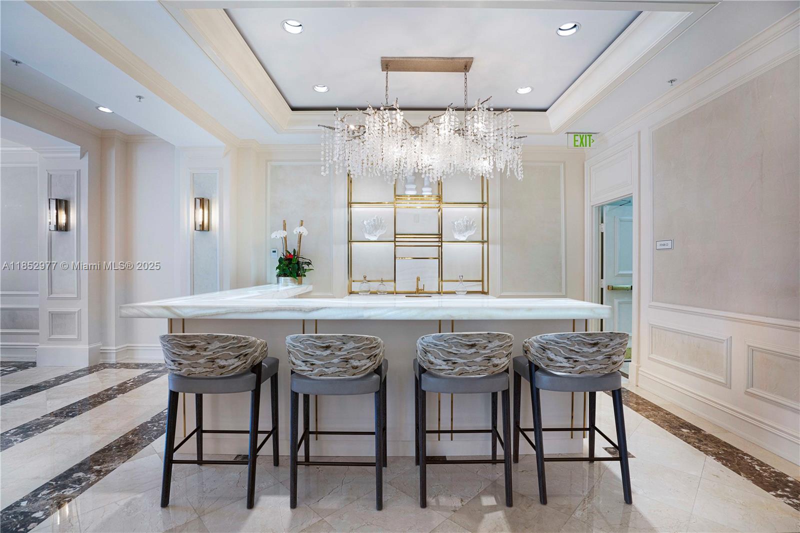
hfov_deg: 96.7
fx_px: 355
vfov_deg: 73.7
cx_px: 400
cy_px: 266
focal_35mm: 16
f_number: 5.6
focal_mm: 16
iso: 400
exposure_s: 1/50
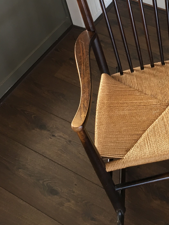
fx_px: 345
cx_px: 151
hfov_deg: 26.6
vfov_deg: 35.1
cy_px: 46
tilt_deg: -45.5
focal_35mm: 53
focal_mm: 4.15
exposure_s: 1/33
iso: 100
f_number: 2.2
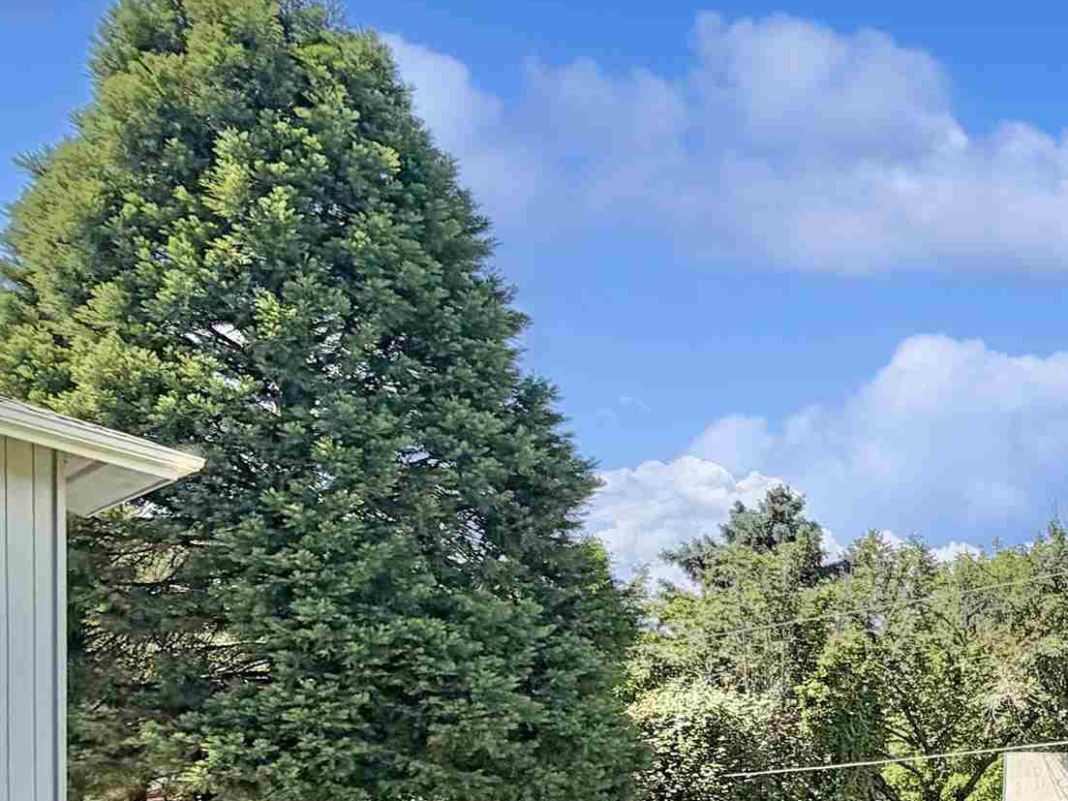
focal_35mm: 39
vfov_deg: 31.4
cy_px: 940
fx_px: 1203
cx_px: 1402
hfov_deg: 33.8
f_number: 2.2
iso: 32
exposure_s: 1/770
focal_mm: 2.22
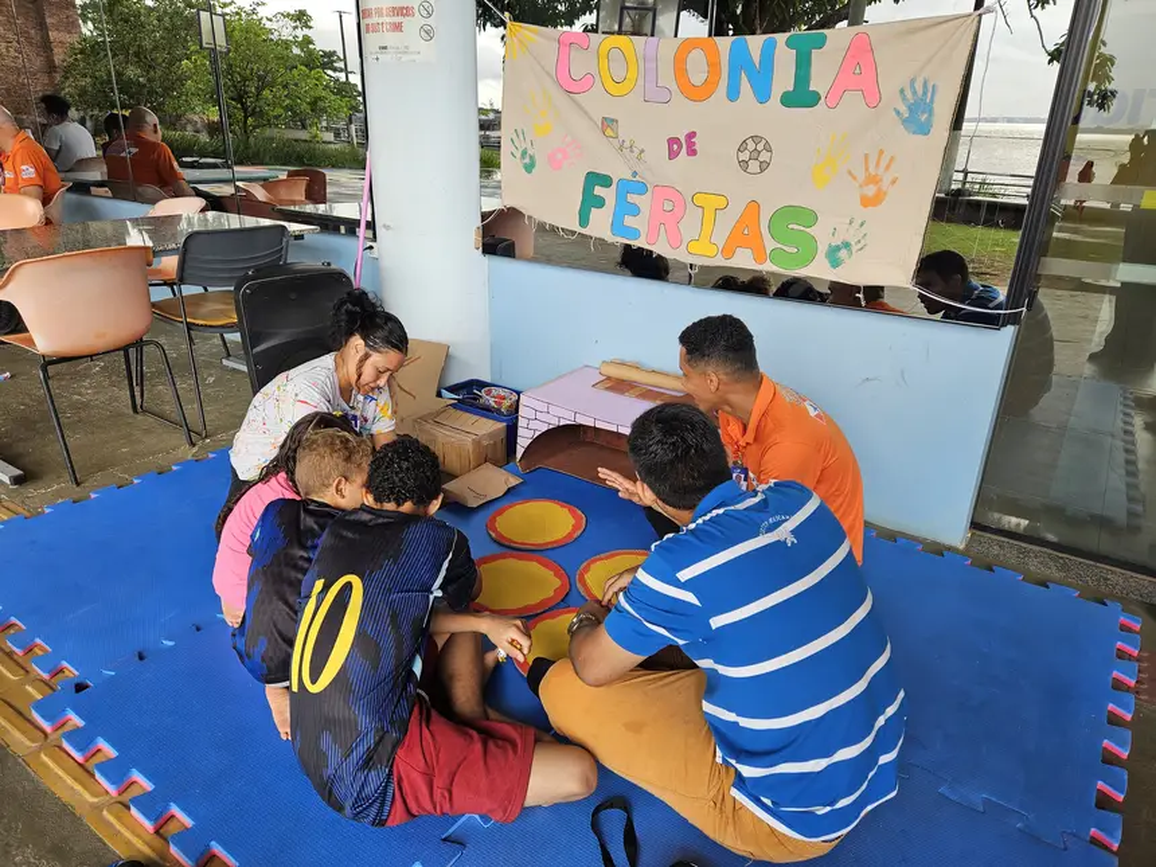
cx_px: 578
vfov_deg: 58.9
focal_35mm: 23
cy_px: 434
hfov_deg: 73.9
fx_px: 768
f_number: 1.8
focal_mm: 5.4
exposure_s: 1/190
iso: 25
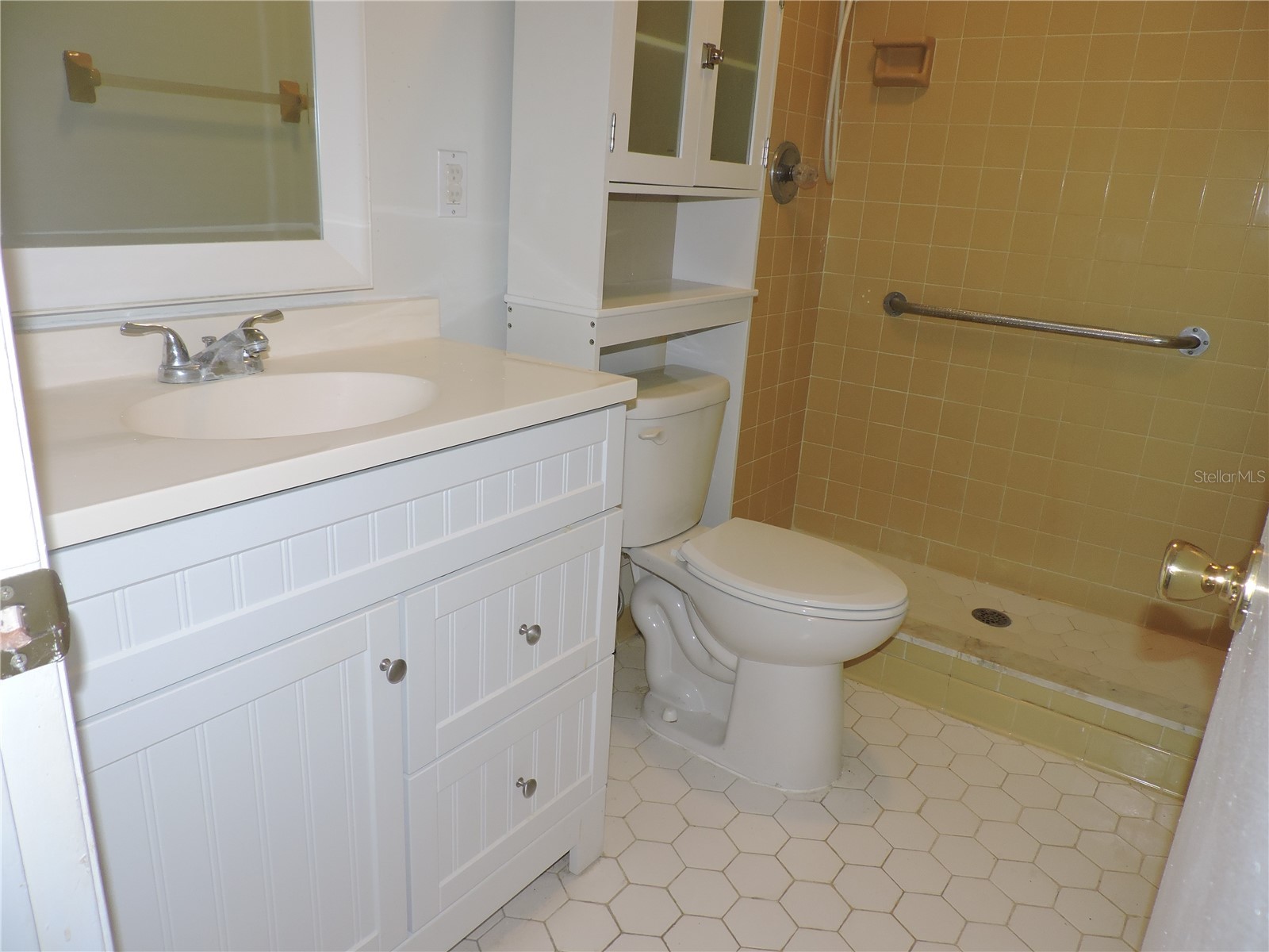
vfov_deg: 56.8
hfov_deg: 71.6
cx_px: 634
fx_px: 880
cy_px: 476
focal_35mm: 24
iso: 200
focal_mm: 4.3
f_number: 3
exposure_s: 1/30
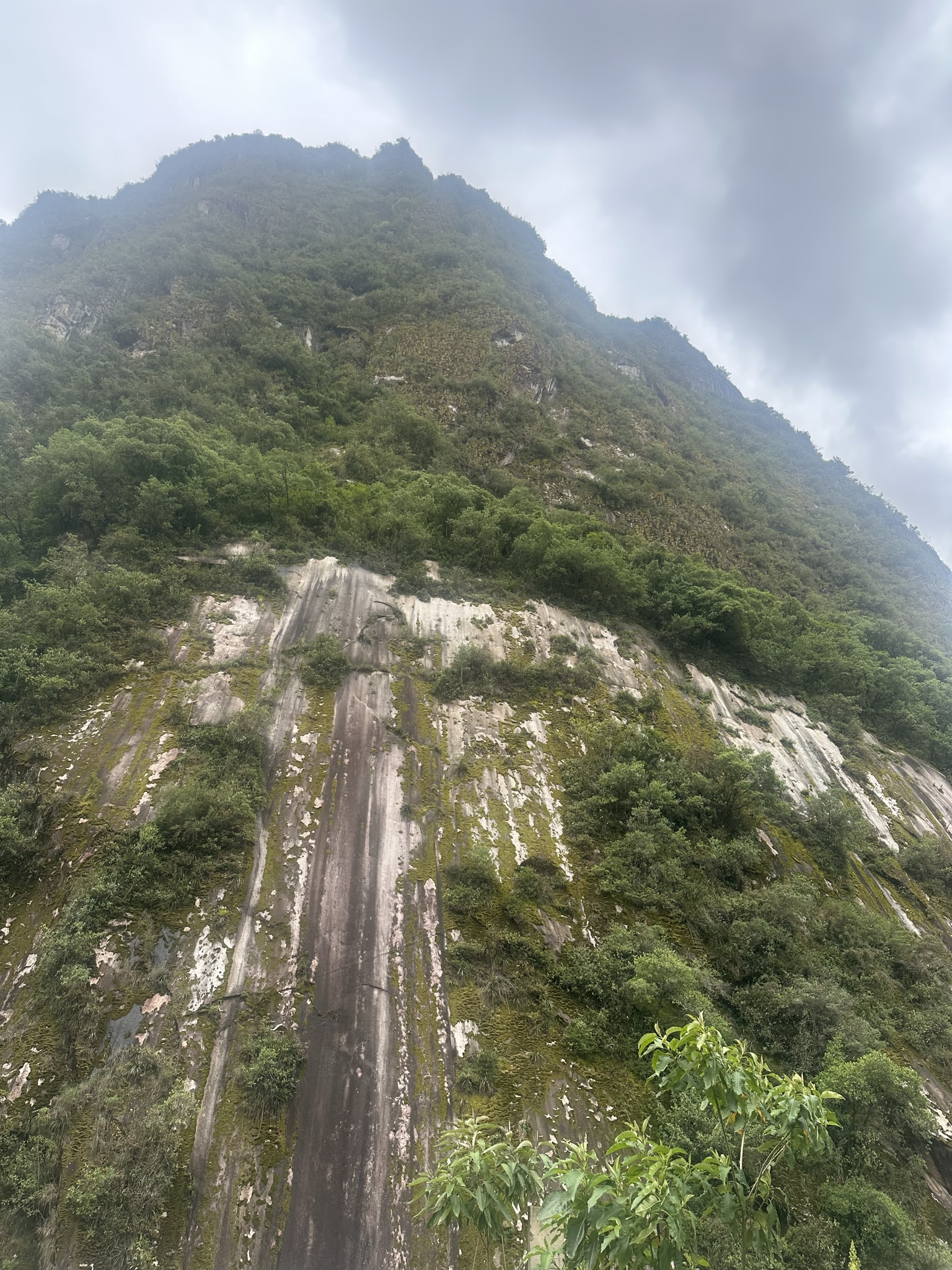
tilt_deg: +29.2
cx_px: 476
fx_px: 880
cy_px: 635
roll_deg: -1.9
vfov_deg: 71.6
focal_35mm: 24
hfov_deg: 56.8
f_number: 1.78
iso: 80
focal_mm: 6.86
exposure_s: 1/740
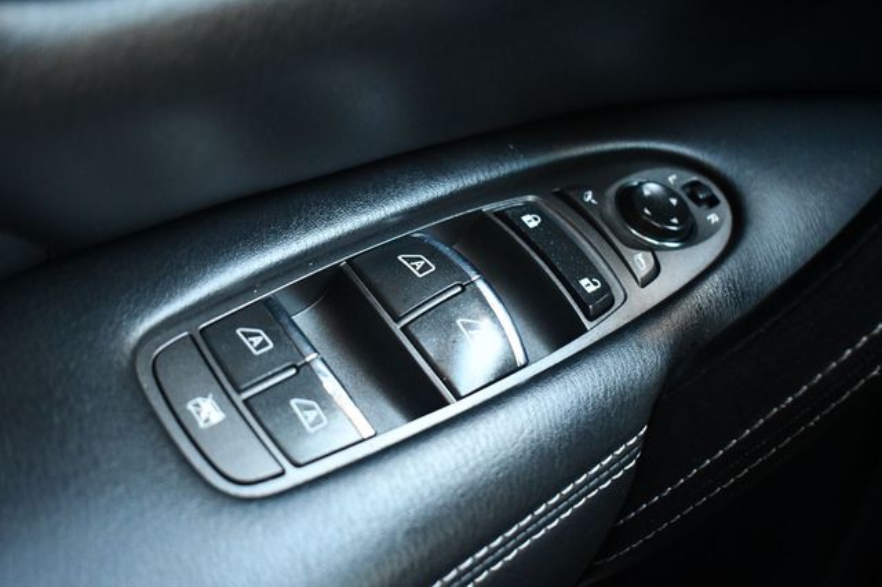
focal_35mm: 46
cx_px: 441
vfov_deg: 29.2
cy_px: 294
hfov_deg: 42.8
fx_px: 1126
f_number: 4.2
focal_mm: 31
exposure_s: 1/100
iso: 3200
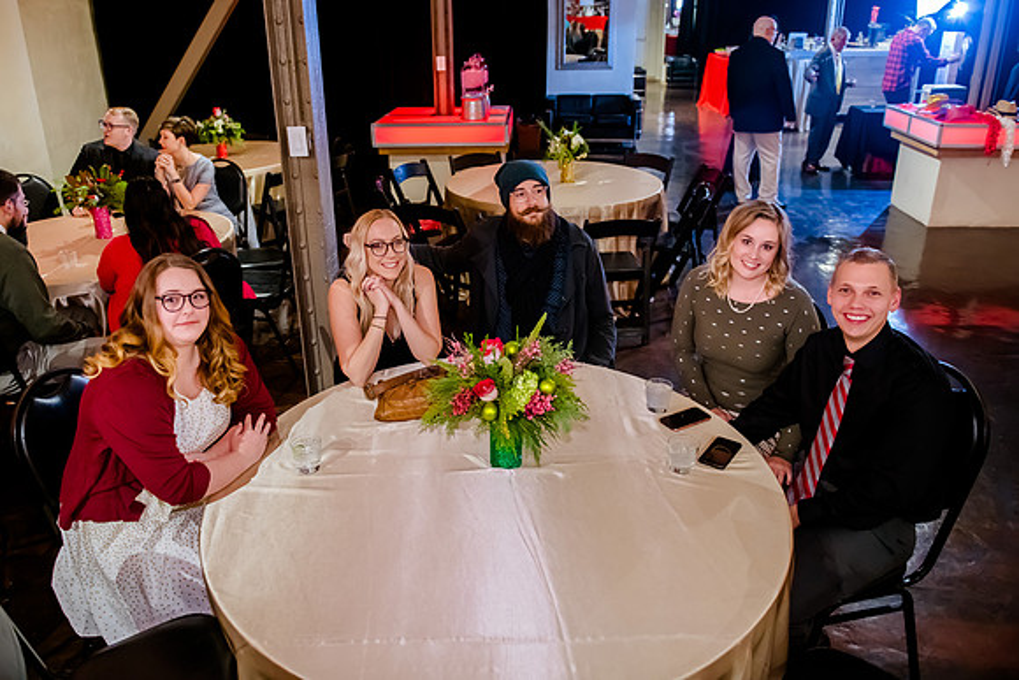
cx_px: 469
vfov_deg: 48.8
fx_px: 748
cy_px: 313
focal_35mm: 26
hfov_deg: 68.4
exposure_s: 1/80
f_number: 2.8
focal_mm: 24
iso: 3200
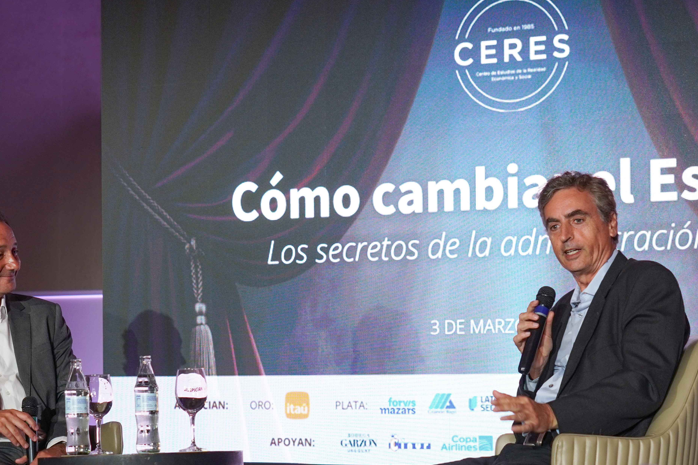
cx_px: 341
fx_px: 1741
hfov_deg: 22.7
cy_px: 345
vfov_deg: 15.2
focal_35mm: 90
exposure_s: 1/160
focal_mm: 37
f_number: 2.8
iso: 400
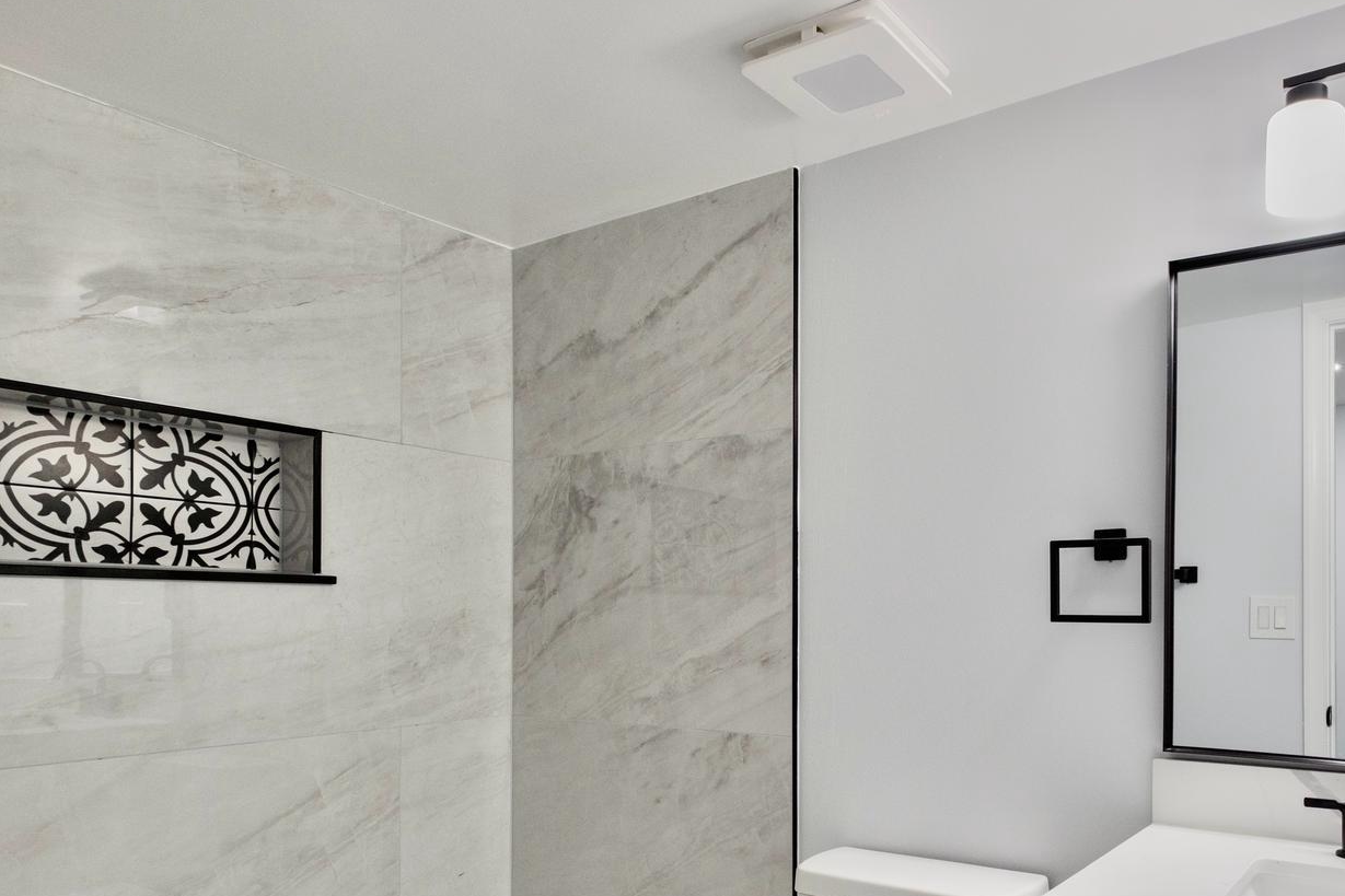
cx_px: 874
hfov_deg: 69.9
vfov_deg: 50.2
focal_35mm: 25
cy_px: 609
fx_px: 934
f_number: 4.5
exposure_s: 1/80
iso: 500
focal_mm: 10
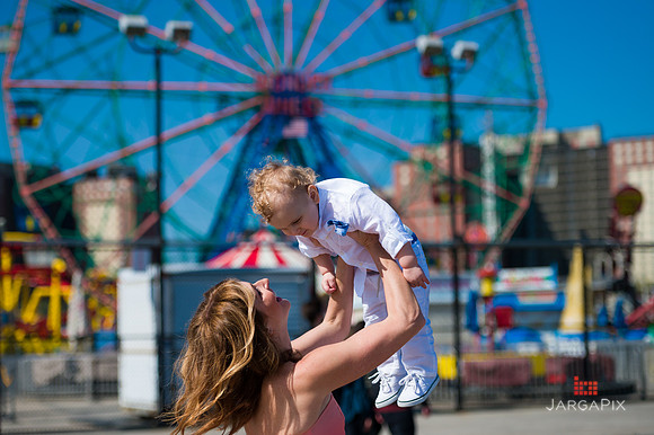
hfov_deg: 23.7
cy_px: 218
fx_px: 1561
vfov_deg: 15.9
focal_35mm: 86
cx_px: 327
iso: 200
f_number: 3.2
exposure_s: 1/6400
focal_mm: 86
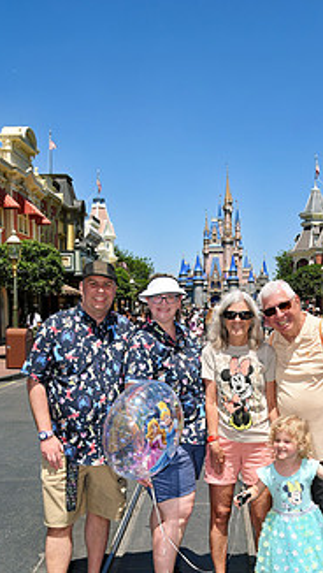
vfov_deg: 50.7
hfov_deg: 30.3
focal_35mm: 39
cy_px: 378
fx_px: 592
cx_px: 212
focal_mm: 18
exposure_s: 1/250
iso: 100
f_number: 10
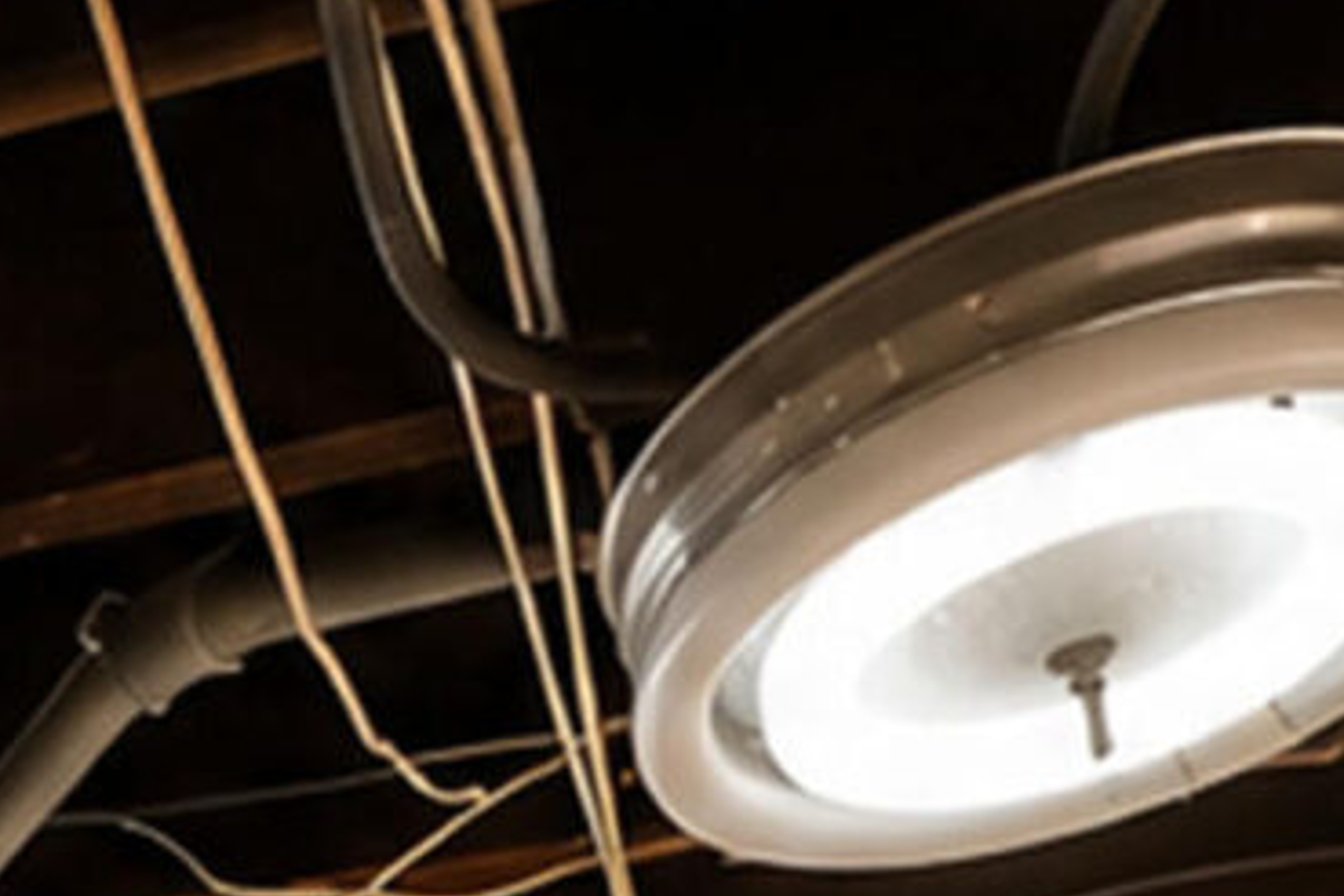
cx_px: -889
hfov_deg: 17.0
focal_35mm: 104
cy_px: 2479
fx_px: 3882
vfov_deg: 10.4
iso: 2000
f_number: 8
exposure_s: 1/10
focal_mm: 10
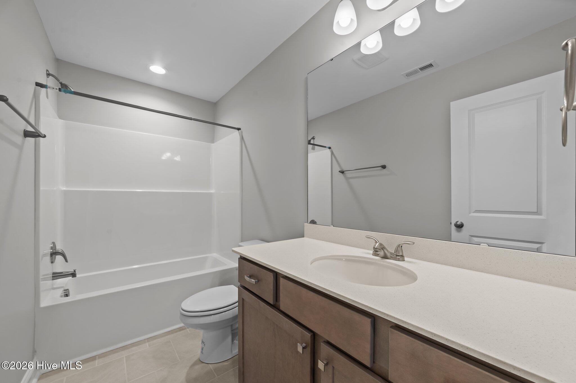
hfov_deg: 104.3
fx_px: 224
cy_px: 192
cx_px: 288
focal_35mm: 14
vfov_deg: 81.1
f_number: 8
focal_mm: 14
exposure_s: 1/5
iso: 250
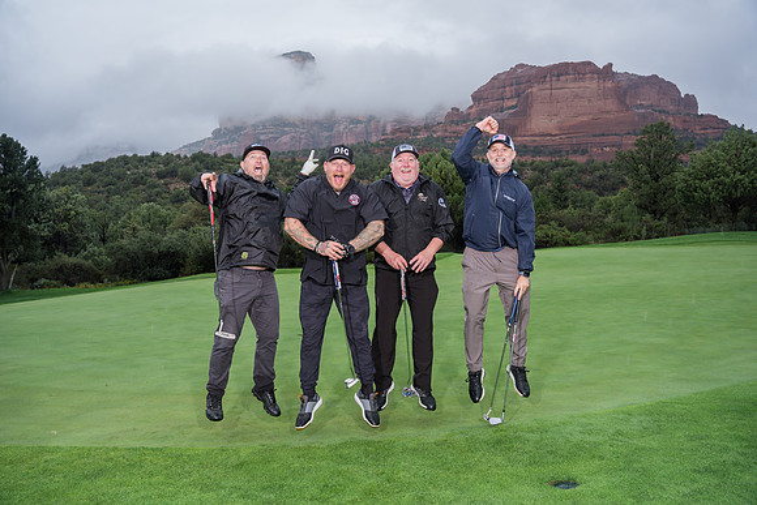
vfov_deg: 45.6
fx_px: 602
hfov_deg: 64.4
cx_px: 378
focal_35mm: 29
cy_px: 252
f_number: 5
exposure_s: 1/320
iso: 320
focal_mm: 28.6
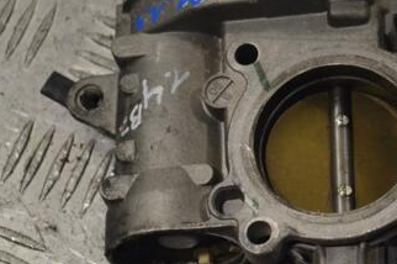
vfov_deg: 8.9
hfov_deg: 13.3
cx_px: 303
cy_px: 101
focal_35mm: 154
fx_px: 1696
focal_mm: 55
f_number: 5.6
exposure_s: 1/640
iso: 3200
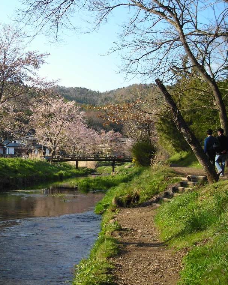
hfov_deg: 29.7
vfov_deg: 37.3
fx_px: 422
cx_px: 51
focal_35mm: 50
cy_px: 143
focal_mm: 6.3
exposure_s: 1/251
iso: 50
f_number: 3.2
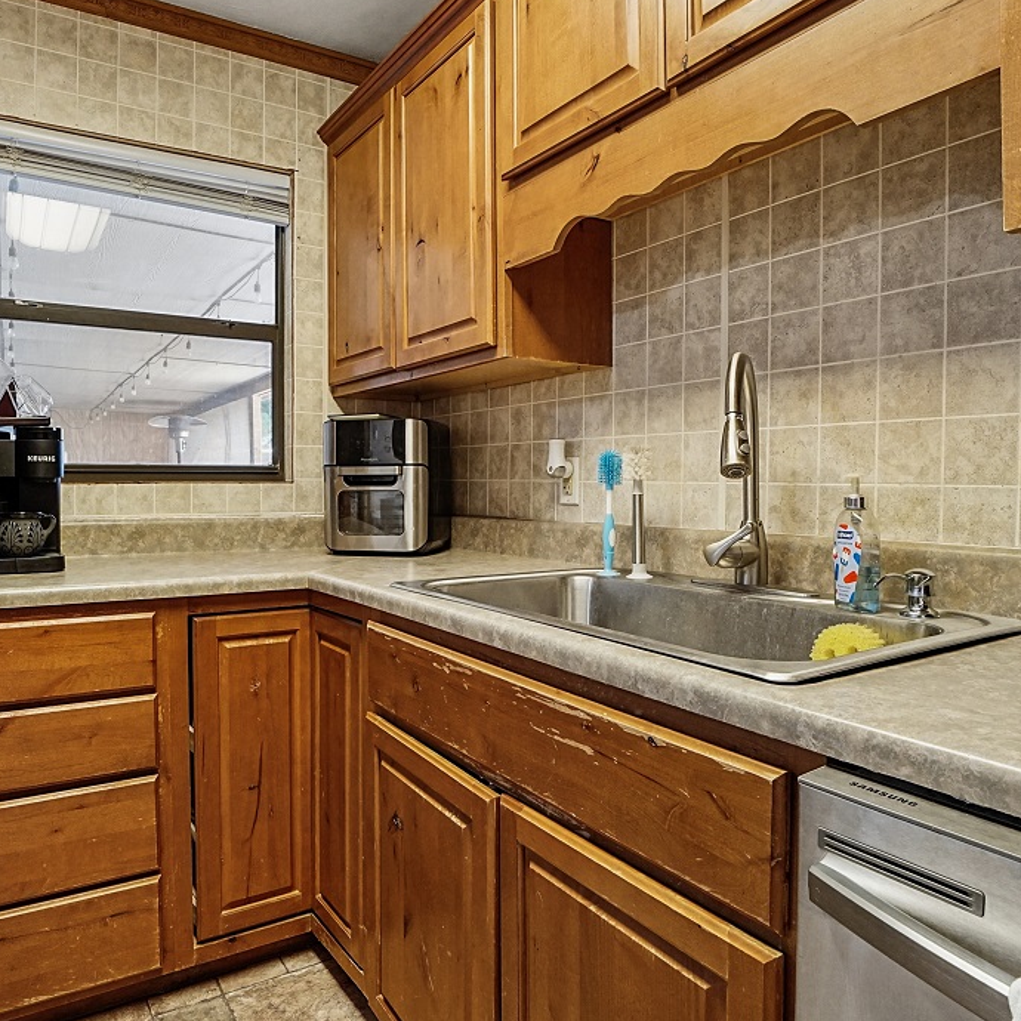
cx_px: 436
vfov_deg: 69.6
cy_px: 513
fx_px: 734
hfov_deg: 69.3
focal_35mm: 22
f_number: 10
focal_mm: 14
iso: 2500
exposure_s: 1/15
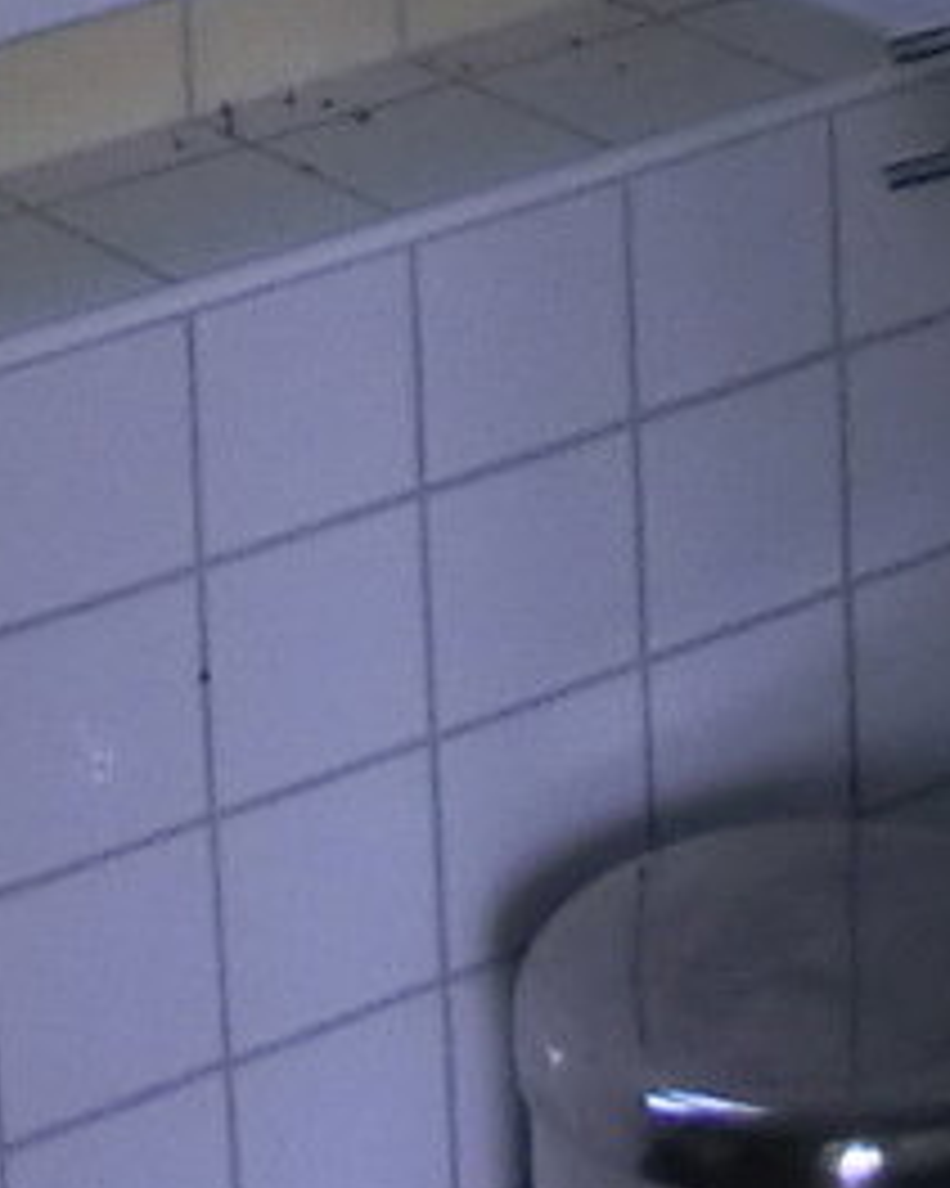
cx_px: 104
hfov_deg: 8.5
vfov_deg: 9.7
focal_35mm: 182
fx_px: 6400
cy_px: -1413
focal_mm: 4.24
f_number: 3
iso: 125
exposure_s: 1/60
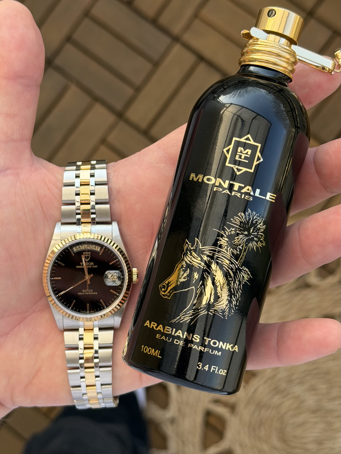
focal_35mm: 48
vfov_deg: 39.7
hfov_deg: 30.3
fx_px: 630
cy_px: 227
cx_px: 170
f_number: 1.78
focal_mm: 6.76
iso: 64
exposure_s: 1/566
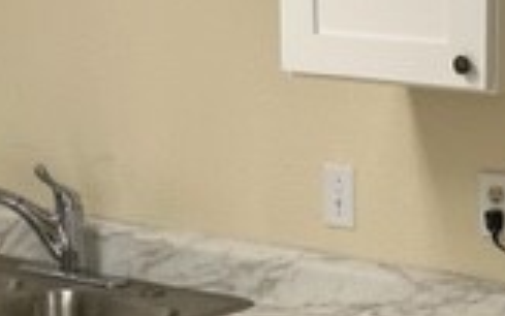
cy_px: 183
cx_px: 551
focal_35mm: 108
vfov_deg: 12.1
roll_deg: -1.2
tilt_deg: -10.8
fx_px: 1487
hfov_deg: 18.6
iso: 100
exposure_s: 1/118
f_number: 1.5
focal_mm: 5.7
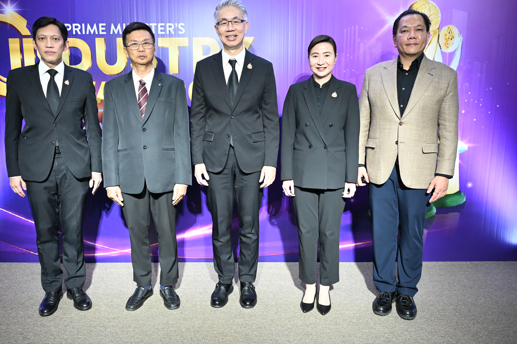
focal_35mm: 30
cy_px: 160
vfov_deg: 43.6
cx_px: 235
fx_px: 431
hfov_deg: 61.8
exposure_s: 1/400
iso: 3200
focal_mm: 24
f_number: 4
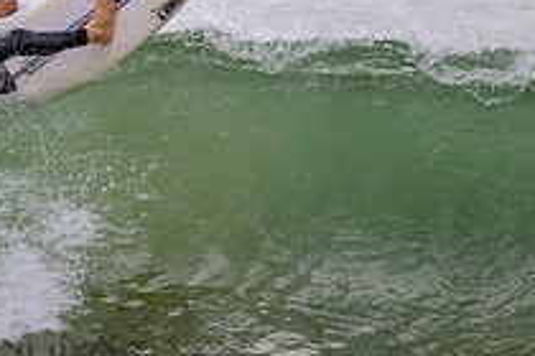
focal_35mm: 2213
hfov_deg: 0.9
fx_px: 32885
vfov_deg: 0.6
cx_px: -51
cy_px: -67
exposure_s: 1/2000
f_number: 11
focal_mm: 800
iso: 1250
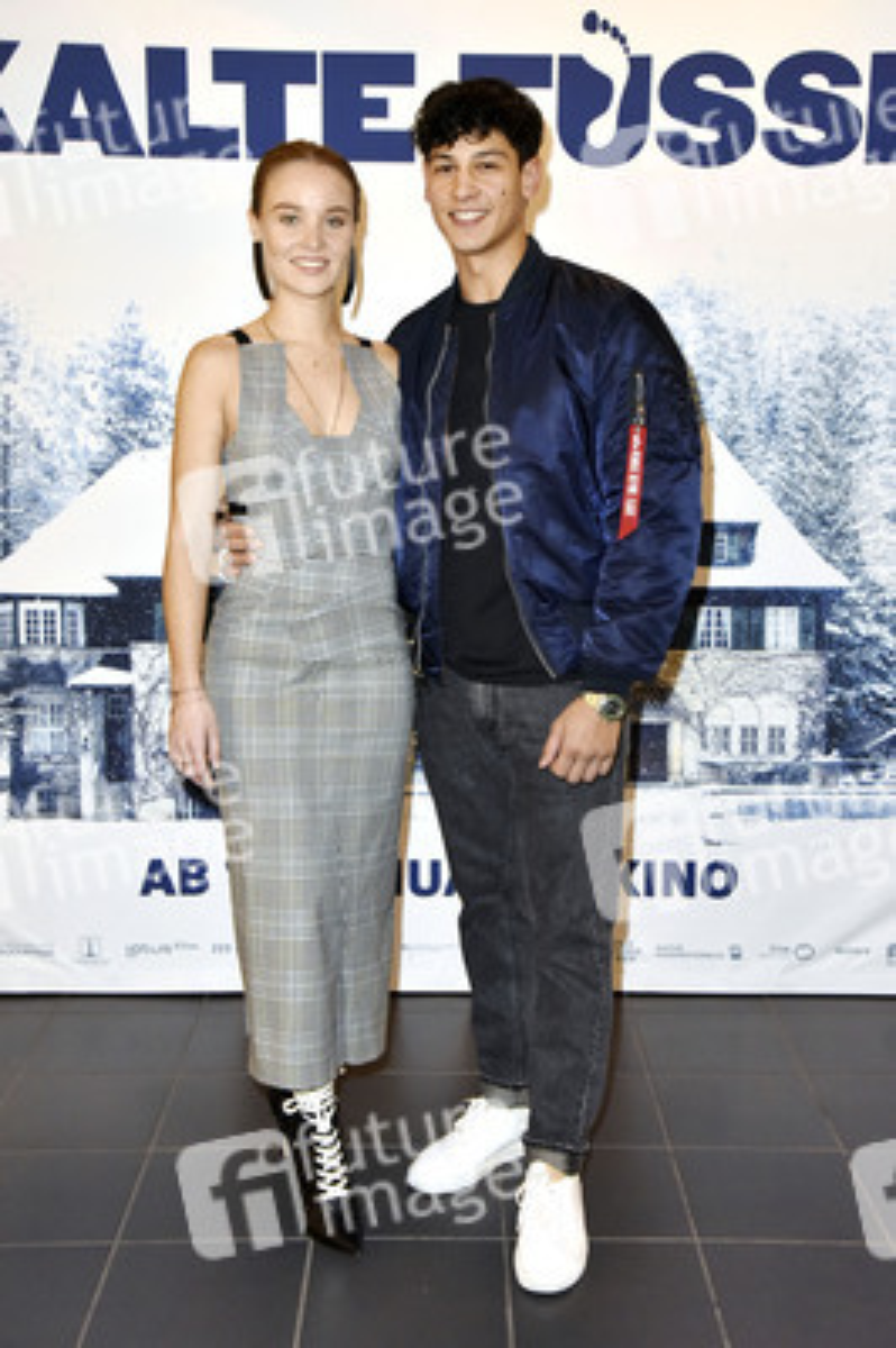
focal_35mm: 44
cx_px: 448
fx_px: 1645
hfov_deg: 30.5
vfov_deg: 44.5
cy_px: 674
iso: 5000
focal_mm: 44
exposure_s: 1/80
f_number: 5.6
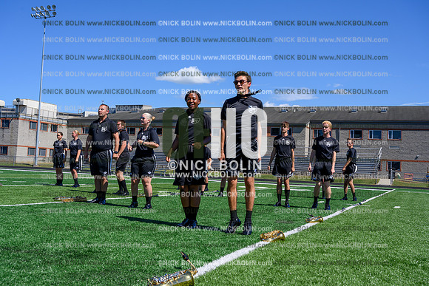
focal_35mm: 40
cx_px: 214
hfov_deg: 48.4
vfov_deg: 33.4
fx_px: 477
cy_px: 143
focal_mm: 40
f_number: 8
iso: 160
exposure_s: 1/640
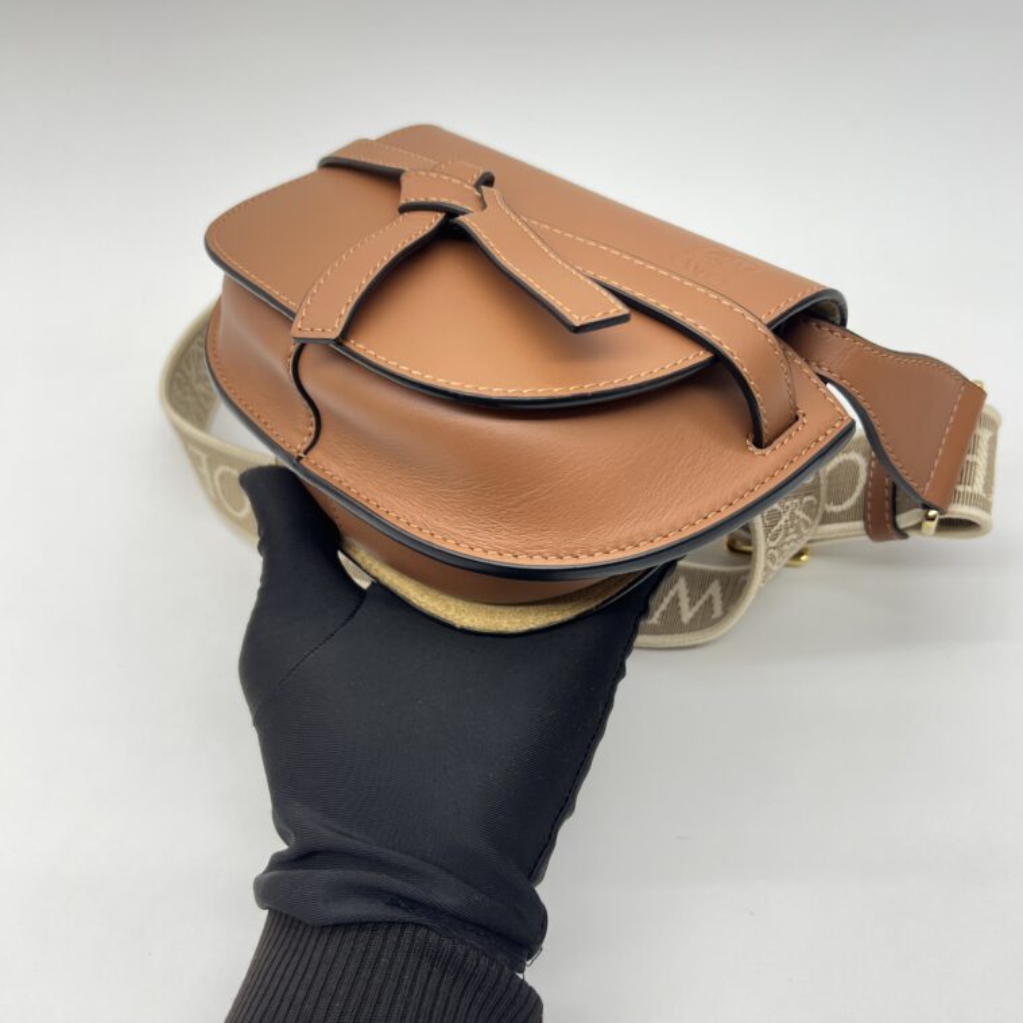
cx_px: 507
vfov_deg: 52.5
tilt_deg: -45.1
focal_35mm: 31
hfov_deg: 52.5
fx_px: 1036
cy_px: 465
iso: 50
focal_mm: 5.7
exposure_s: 1/100
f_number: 1.5
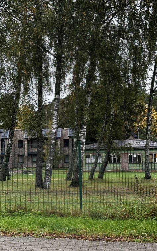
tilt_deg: +1.0
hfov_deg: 18.4
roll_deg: -0.3
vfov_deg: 29.8
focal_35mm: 69
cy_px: 125
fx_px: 472
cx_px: 0
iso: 64
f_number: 1.78
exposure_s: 1/349
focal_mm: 6.86
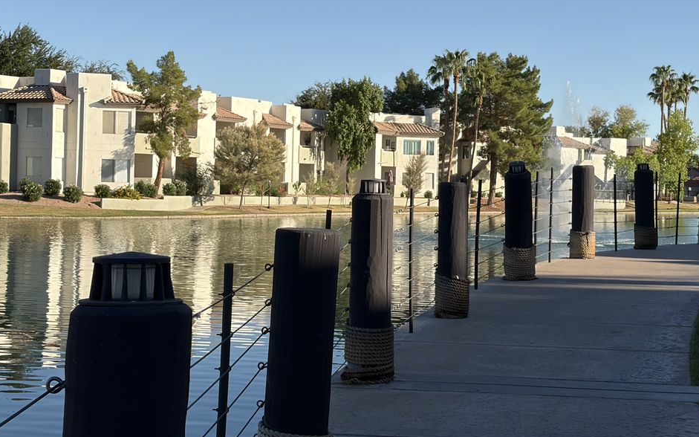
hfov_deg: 27.5
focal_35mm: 75
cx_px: 352
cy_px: 161
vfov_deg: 17.4
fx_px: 1429
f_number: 1.6
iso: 32
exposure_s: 1/2994
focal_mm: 5.96
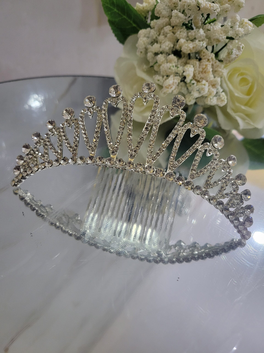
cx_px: 132
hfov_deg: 53.1
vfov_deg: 67.3
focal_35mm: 26
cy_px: 176
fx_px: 264
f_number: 1.8
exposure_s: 1/50
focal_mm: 5.4
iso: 640
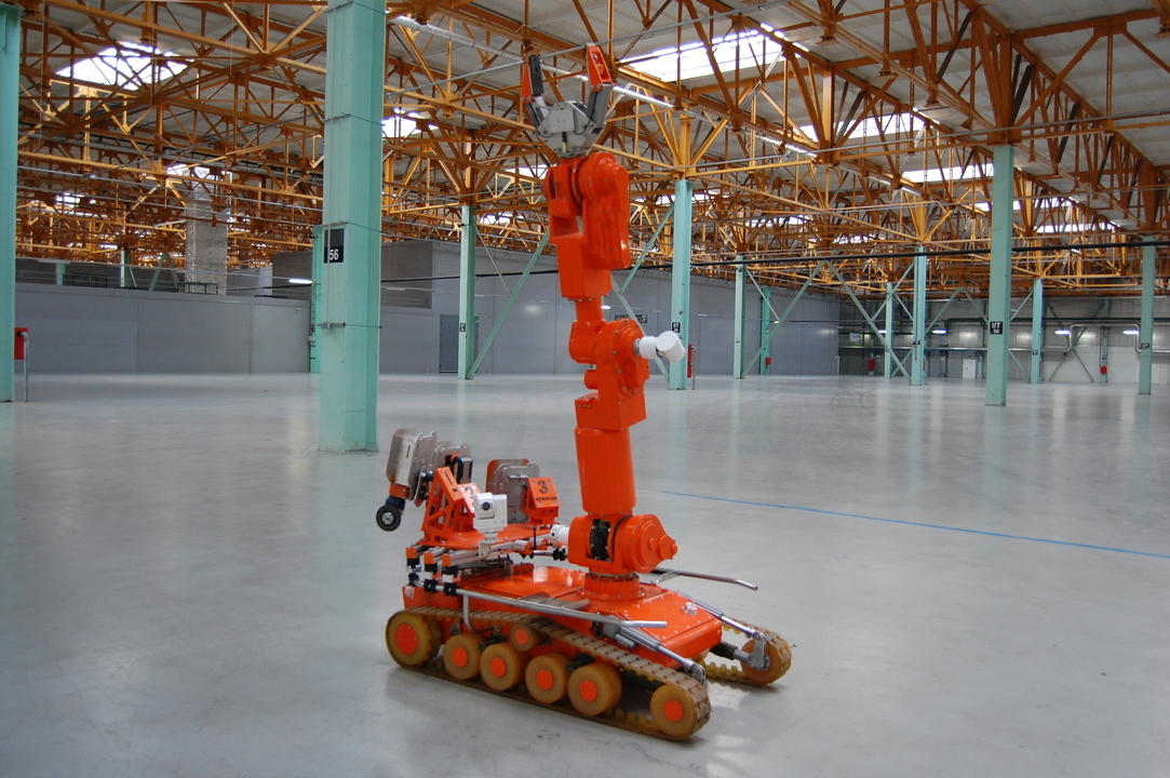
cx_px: 585
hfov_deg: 64.6
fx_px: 925
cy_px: 389
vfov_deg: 45.6
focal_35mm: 28
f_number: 3.5
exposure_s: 1/30
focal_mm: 19
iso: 560
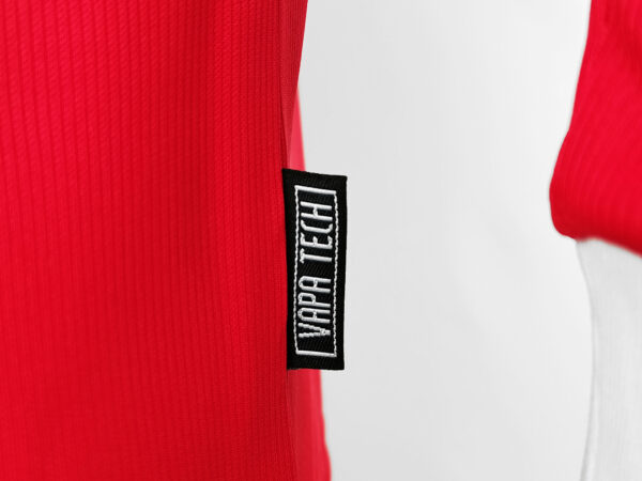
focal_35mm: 40
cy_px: 240
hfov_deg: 46.8
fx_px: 742
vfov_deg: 36.0
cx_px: 321
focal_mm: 5.58
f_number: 1.8
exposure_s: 1/36
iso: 160
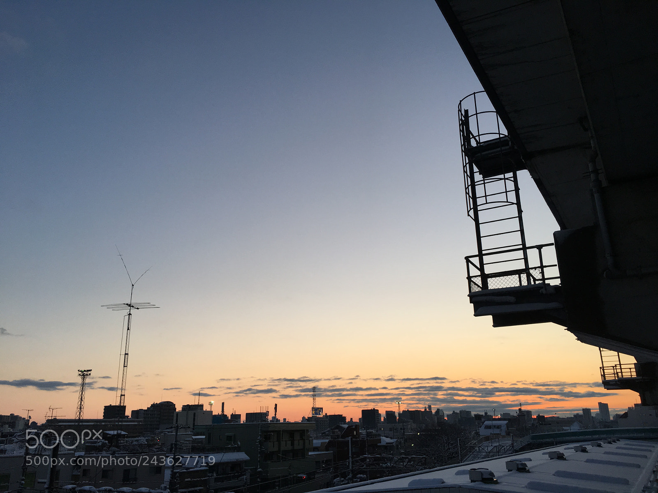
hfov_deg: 61.7
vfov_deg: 48.2
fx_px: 551
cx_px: 329
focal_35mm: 29
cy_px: 246
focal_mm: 4.15
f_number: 2.2
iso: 40
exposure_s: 1/120
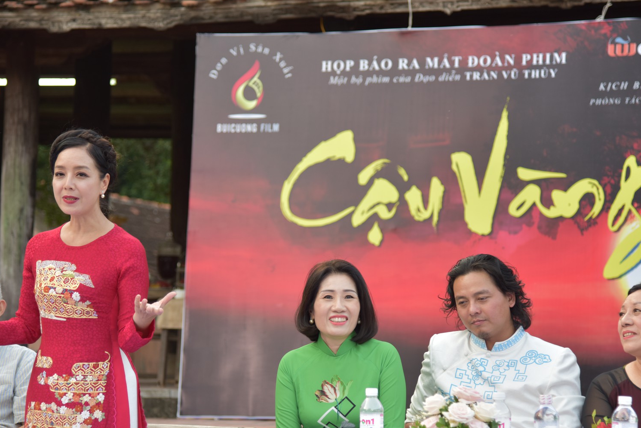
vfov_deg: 12.5
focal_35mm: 110
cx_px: 305
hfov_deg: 18.6
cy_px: 263
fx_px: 1959
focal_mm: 82
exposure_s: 1/125
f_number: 4
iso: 200
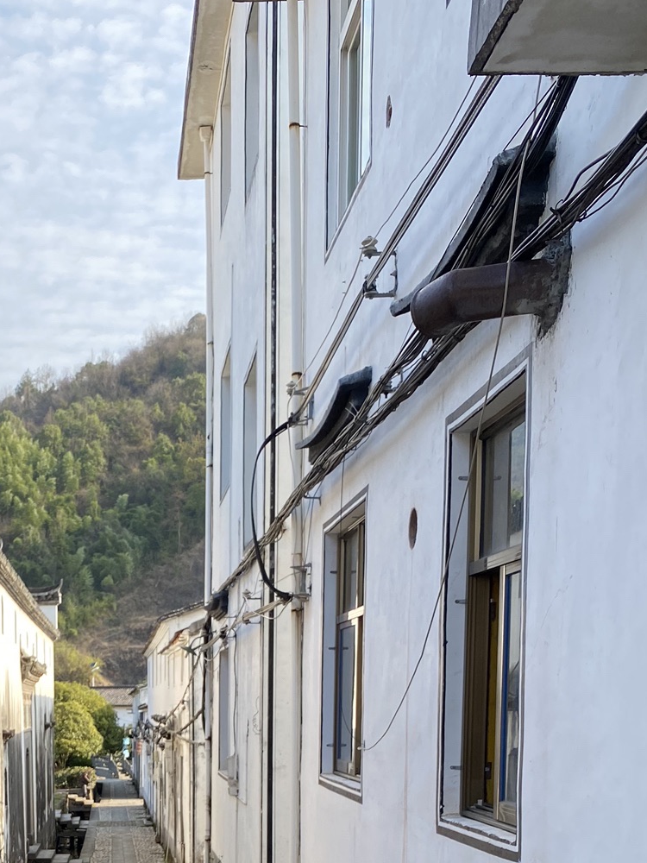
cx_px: 71
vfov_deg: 33.9
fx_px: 1296
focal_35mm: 52
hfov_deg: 27.1
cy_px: 842
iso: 32
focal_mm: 4.25
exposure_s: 1/513
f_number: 1.8
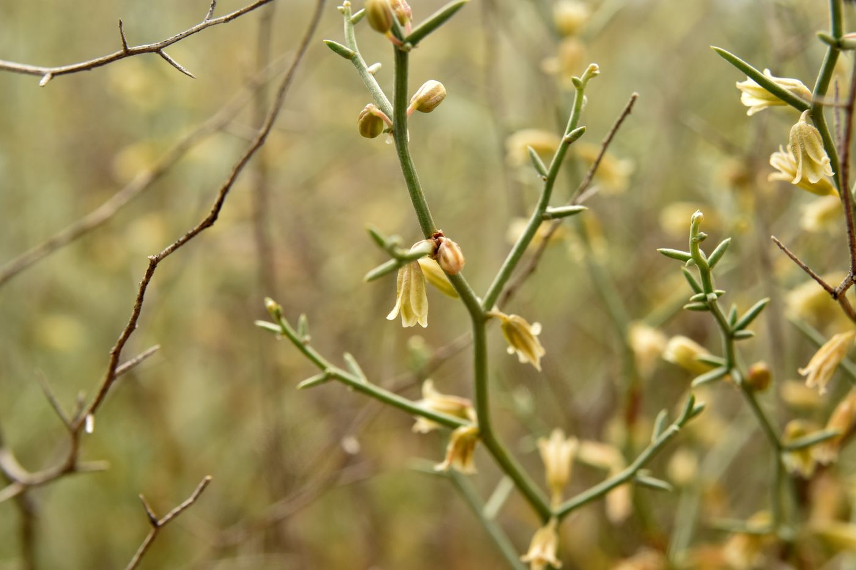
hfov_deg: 27.0
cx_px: 428
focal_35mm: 75
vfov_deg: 18.2
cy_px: 285
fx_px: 1783
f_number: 10
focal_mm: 50
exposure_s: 1/320
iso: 250
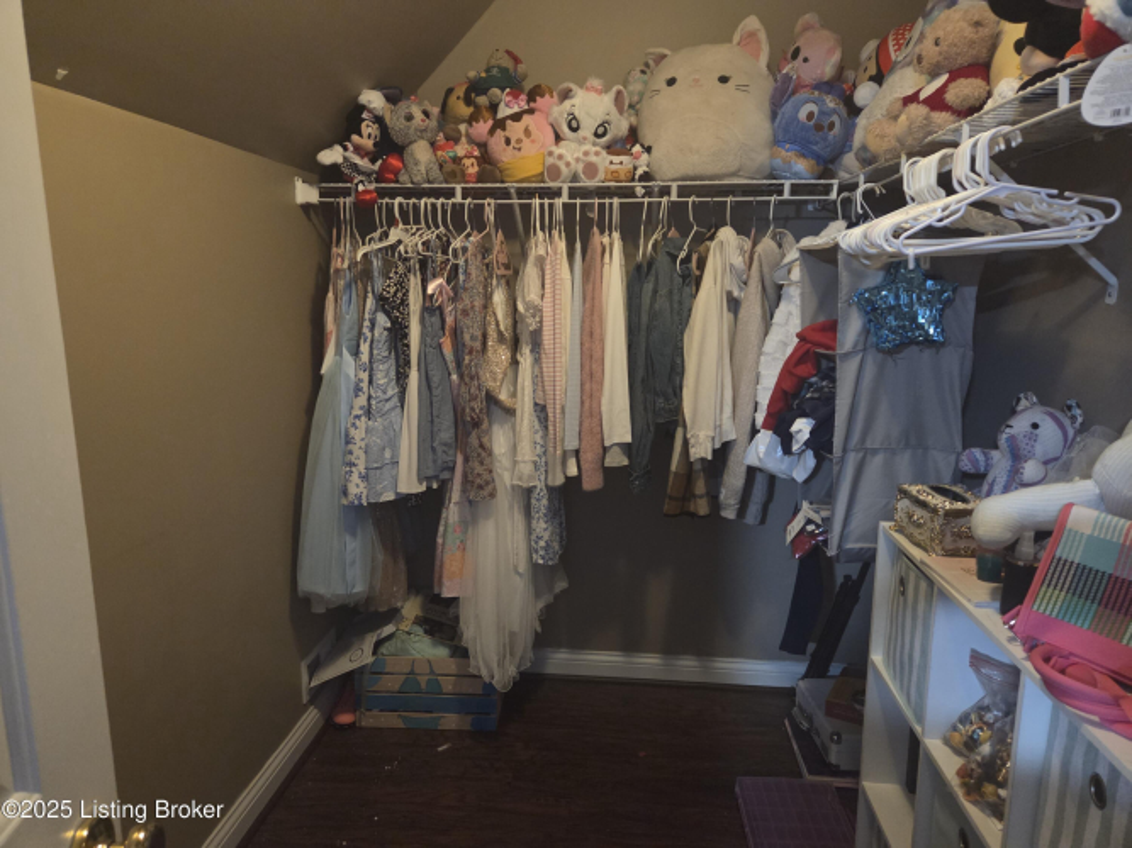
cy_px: 424
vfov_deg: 58.9
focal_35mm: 23
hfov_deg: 73.9
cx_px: 566
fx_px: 752
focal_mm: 5.4
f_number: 1.8
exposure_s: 1/60
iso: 2000
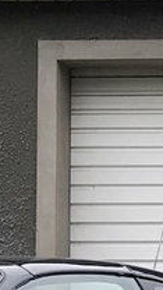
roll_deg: -0.7
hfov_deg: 5.1
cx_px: 297
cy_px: 328
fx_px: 1806
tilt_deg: +3.3
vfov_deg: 9.1
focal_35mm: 235
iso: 20
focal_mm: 3.99
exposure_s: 1/112
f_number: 1.8
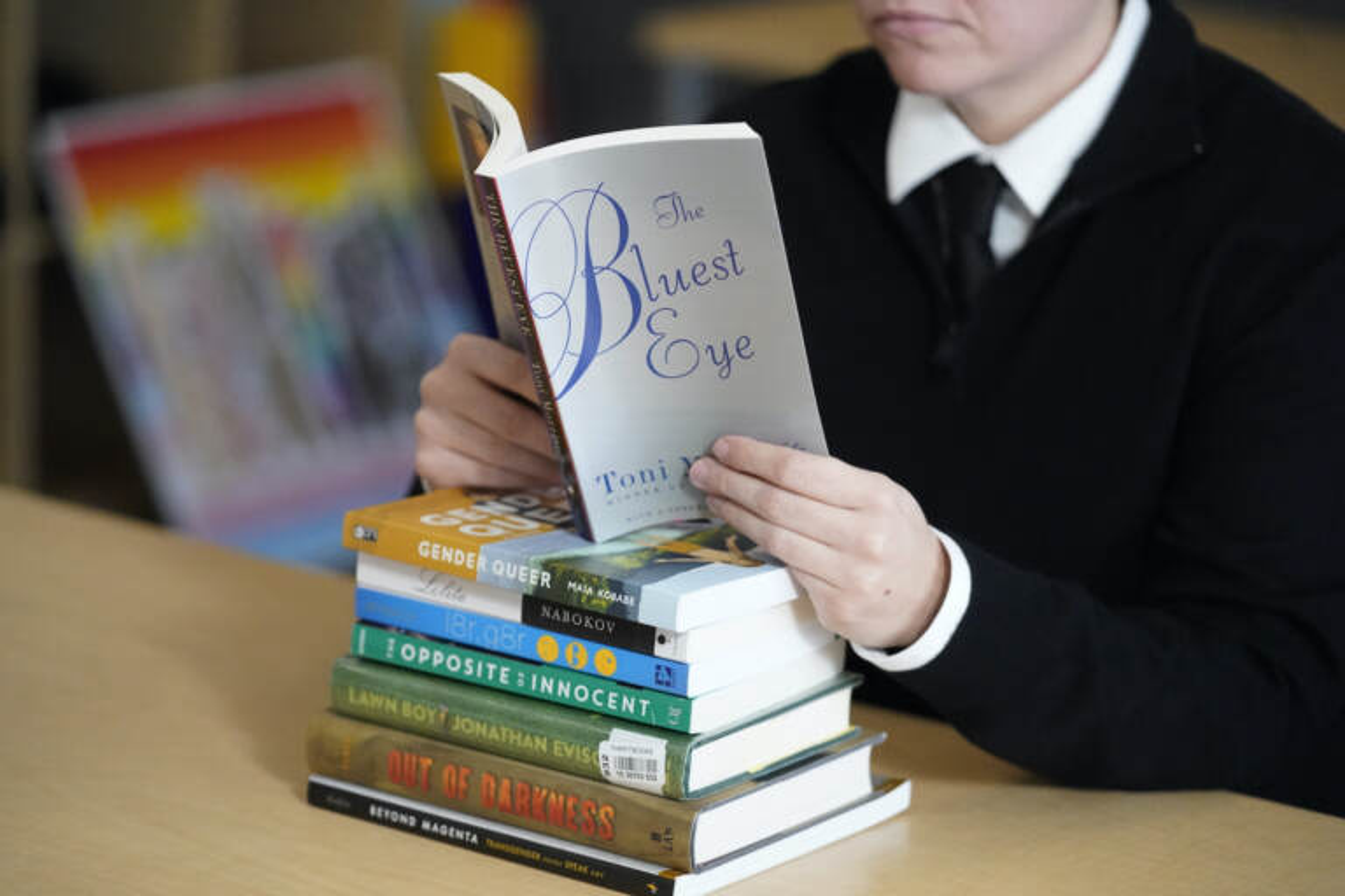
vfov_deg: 12.9
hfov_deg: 19.3
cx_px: 672
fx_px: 3960
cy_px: 448
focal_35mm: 106
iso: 12800
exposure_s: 1/2000
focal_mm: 106
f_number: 2.8
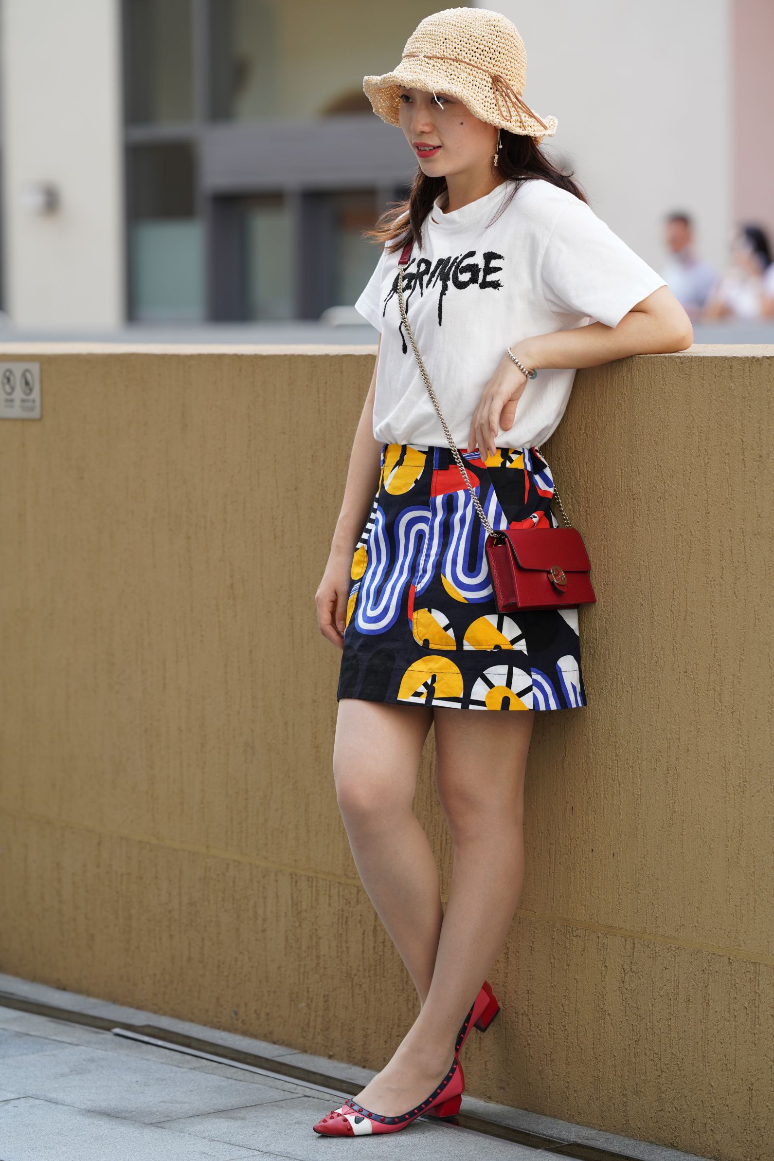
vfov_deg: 15.2
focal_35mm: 135
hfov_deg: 10.2
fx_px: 4352
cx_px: 387
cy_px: 580
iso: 320
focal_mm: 135
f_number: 3.5
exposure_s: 1/400
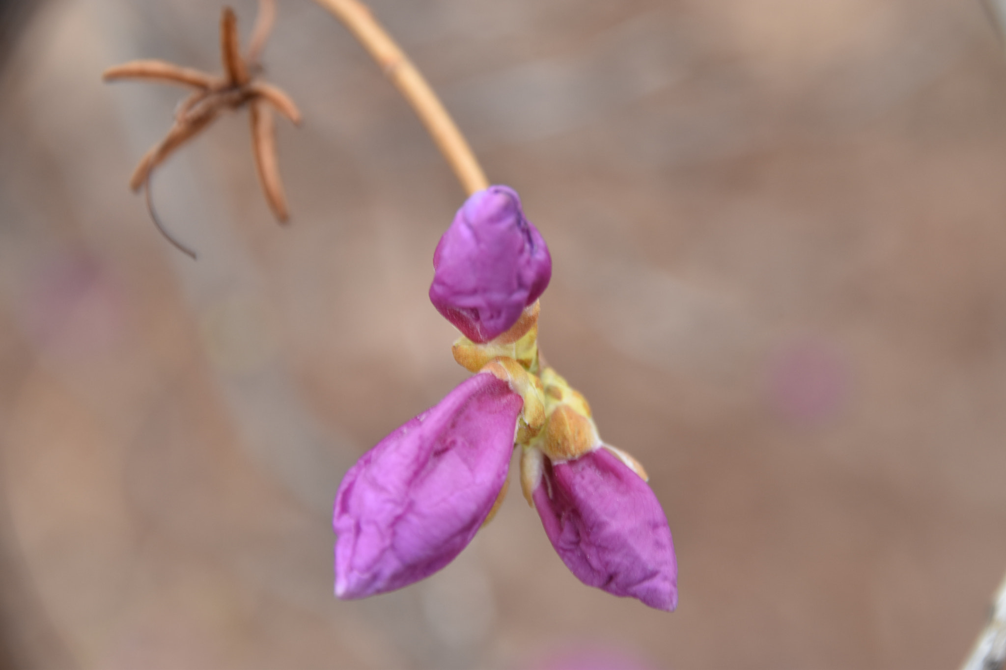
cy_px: 335
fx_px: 10478
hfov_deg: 5.5
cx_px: 503
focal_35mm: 375
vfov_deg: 3.7
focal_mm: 250
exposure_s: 1/30
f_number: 9
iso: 200
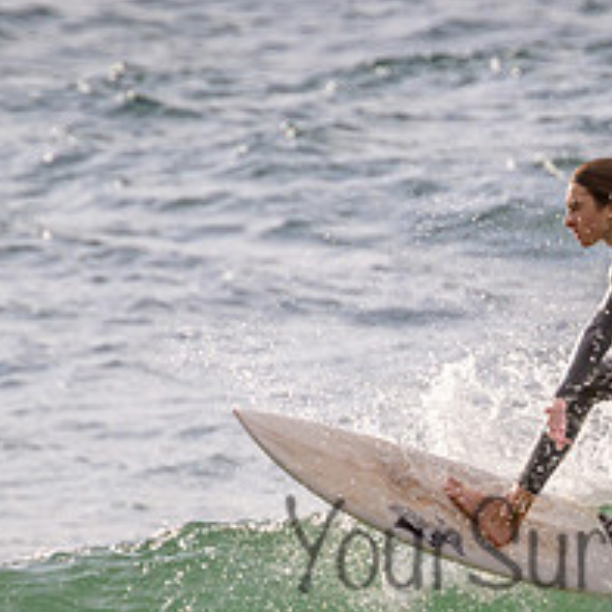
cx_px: 639
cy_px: 495
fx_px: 41605
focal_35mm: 2080
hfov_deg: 0.8
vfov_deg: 0.8
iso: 720
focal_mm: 800
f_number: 11
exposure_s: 1/2000
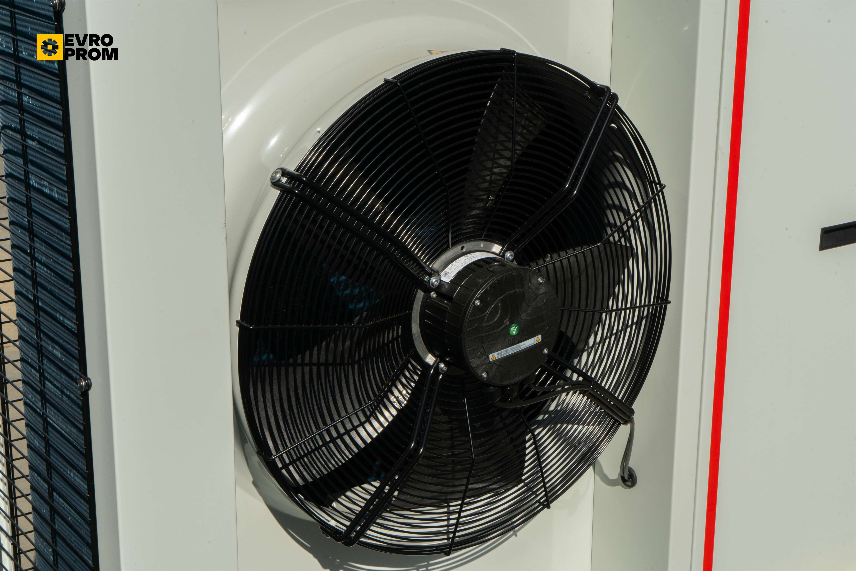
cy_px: 286
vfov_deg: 22.3
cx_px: 428
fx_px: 1450
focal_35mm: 61
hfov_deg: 32.9
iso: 250
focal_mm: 61
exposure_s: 1/100
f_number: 22
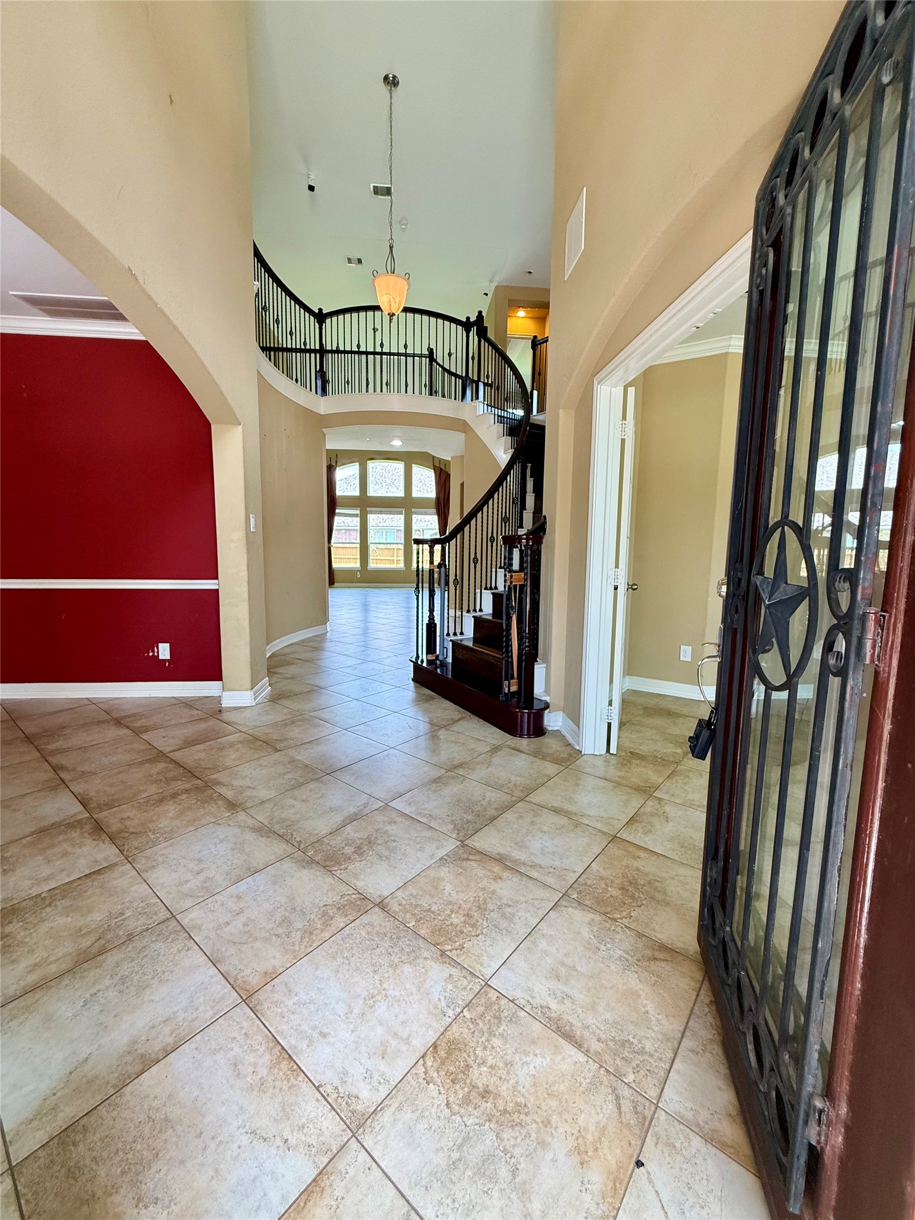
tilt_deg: -6.0
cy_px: 610
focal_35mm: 14
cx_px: 458
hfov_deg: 85.7
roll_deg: -0.5
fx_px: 493
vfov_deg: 102.1
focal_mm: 2.22
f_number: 2.2
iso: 200
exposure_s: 1/120
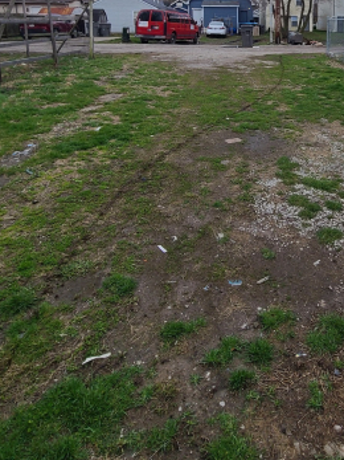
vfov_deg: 60.8
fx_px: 331
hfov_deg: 52.1
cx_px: 265
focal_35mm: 25
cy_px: 63
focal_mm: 2.2
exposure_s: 1/1163
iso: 50
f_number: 2.2
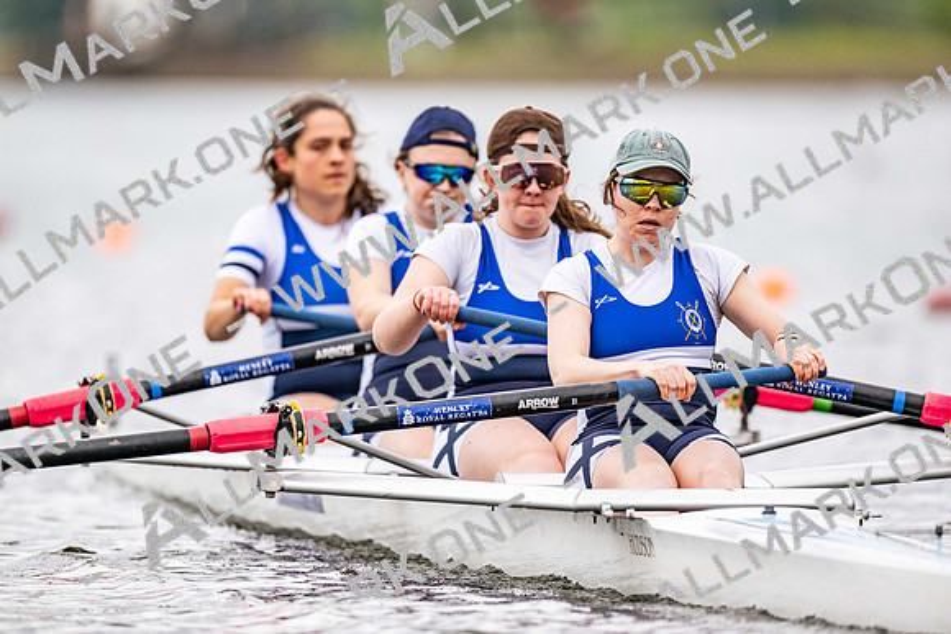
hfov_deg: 3.4
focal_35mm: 600
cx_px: 476
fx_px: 15853
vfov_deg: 2.3
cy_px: 317
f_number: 4
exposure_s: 1/2500
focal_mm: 600
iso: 1250
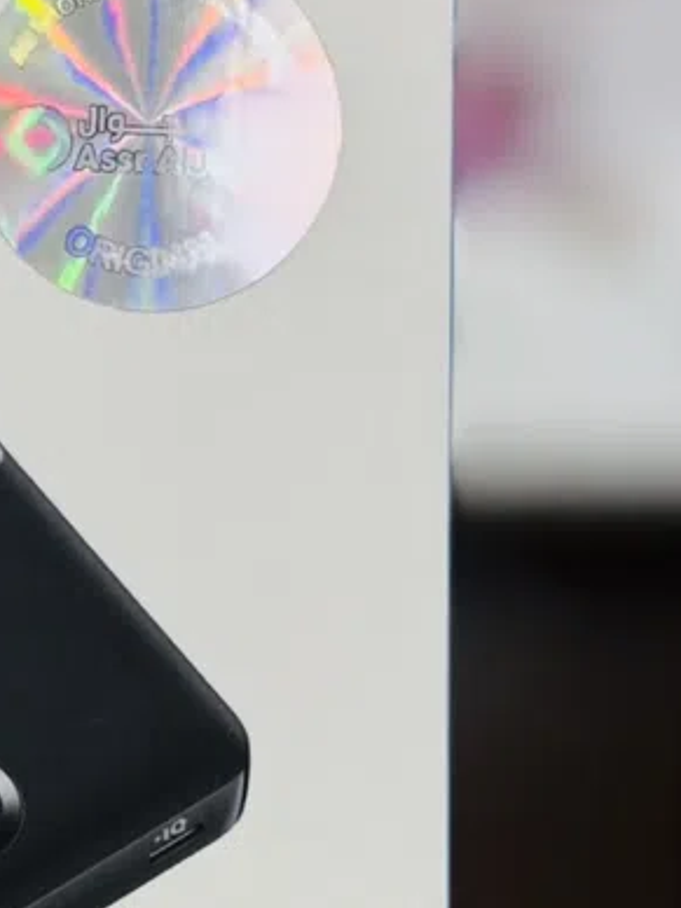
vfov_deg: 10.8
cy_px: 584
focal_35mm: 183
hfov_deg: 8.0
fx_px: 4800
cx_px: -346
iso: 40
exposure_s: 1/100
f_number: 1.6
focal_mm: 5.96
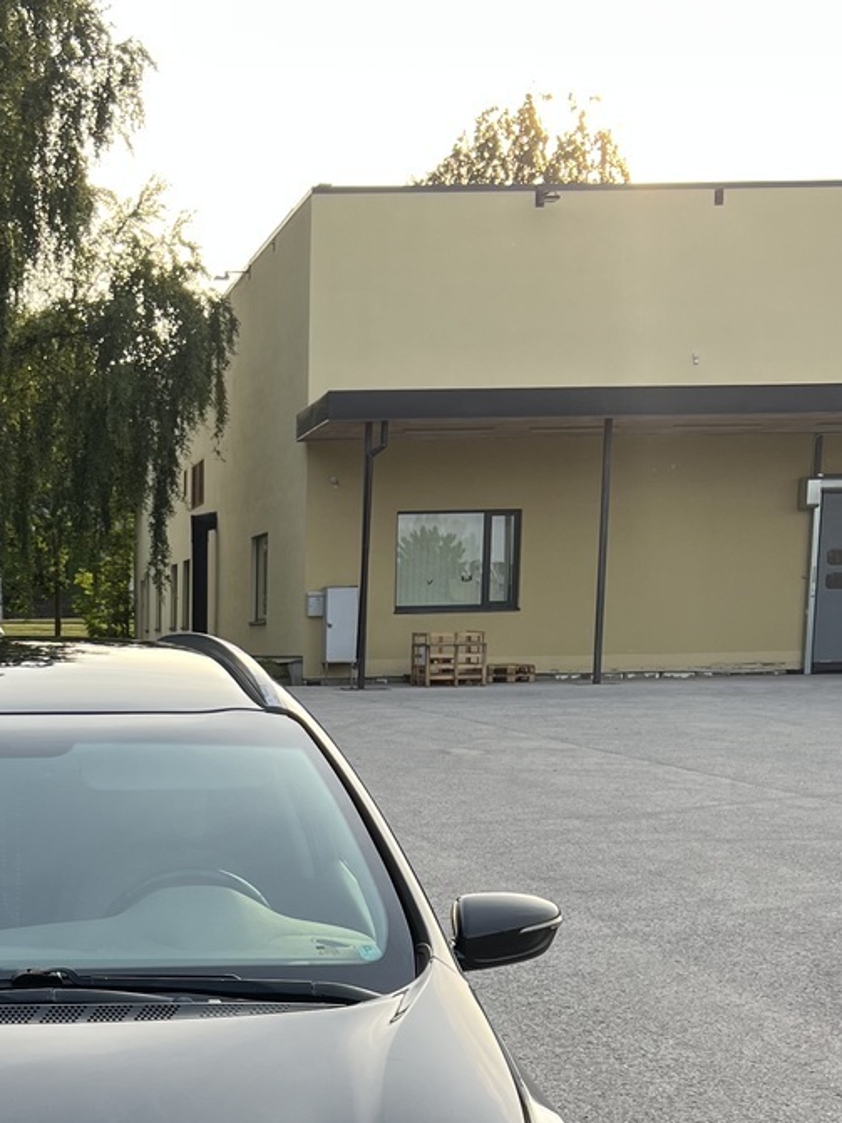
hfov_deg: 22.7
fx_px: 2011
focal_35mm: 62
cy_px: 1024
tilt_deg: -10.5
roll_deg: +0.4
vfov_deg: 29.8
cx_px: 3
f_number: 1.5
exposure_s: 1/604
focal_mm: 5.7
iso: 50
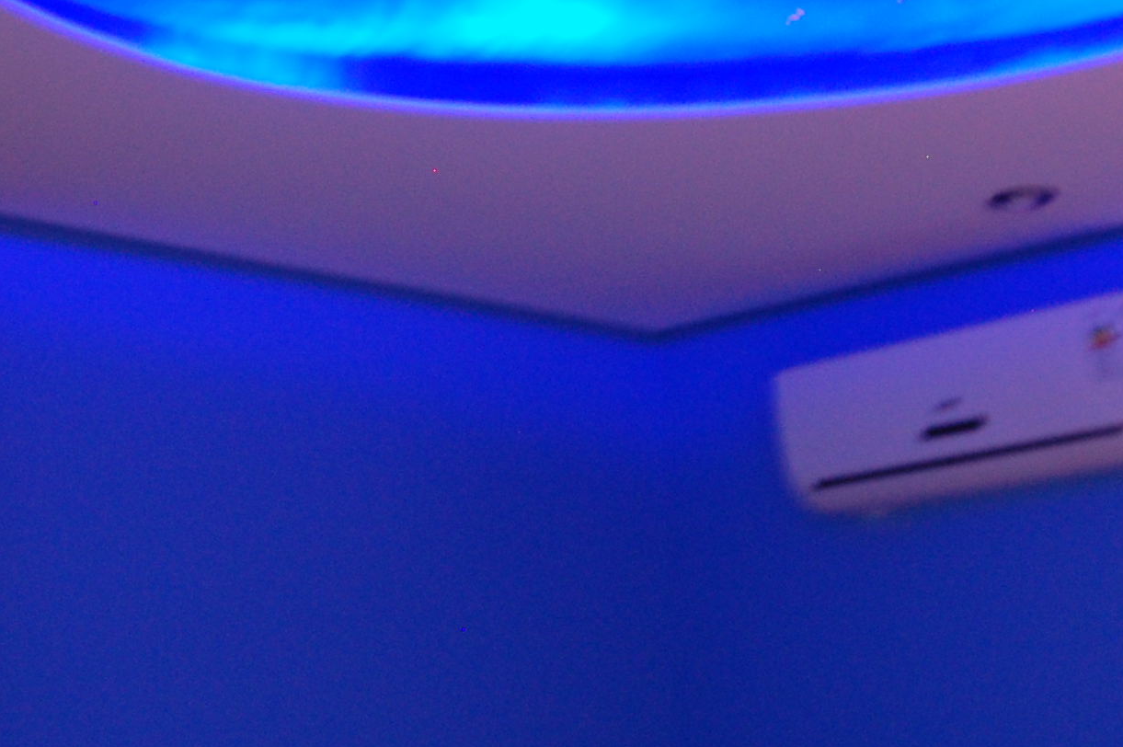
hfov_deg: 28.8
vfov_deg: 19.2
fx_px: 2189
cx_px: 617
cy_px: 168
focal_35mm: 70
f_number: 3.5
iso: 800
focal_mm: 19
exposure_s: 1/2.5
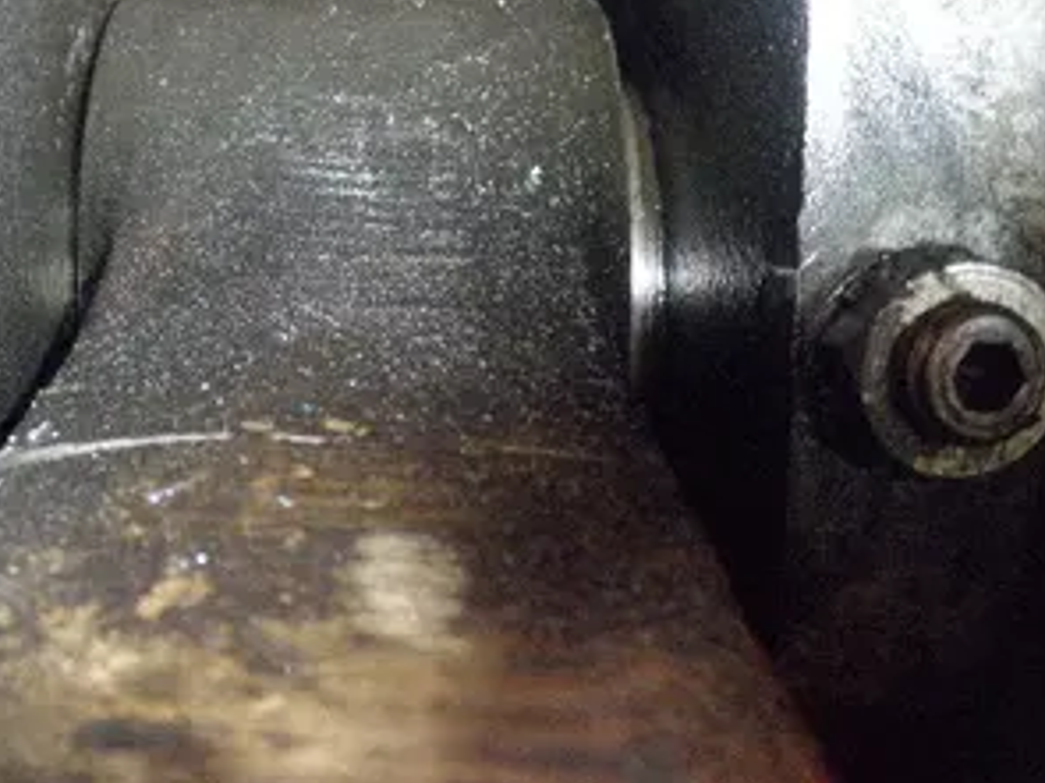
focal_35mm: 38
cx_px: 404
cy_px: 443
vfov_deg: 37.6
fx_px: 1147
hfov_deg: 48.6
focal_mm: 5
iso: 1000
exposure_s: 1/30
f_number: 8.5
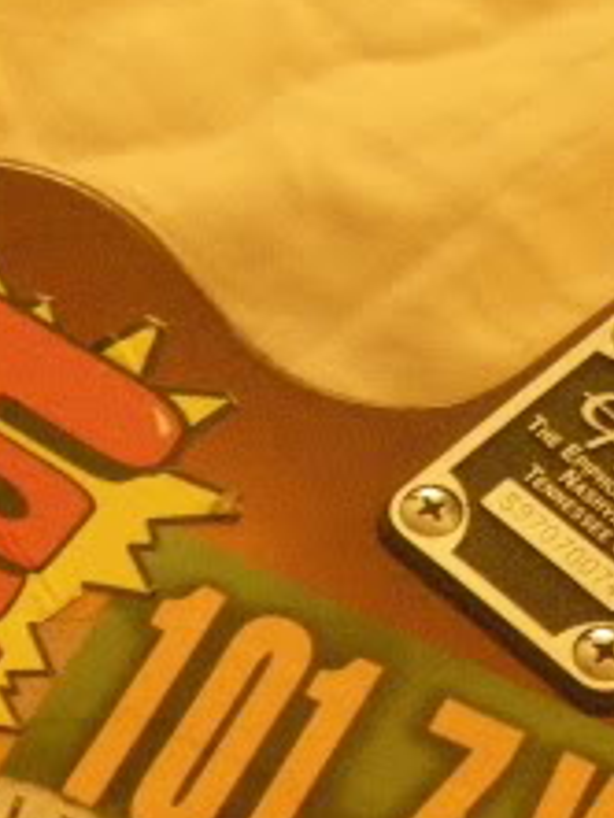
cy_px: 807
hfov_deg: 9.2
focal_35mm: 162
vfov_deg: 12.1
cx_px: 244
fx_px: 3828
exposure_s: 1/10
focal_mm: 9.3
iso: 800
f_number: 3.7
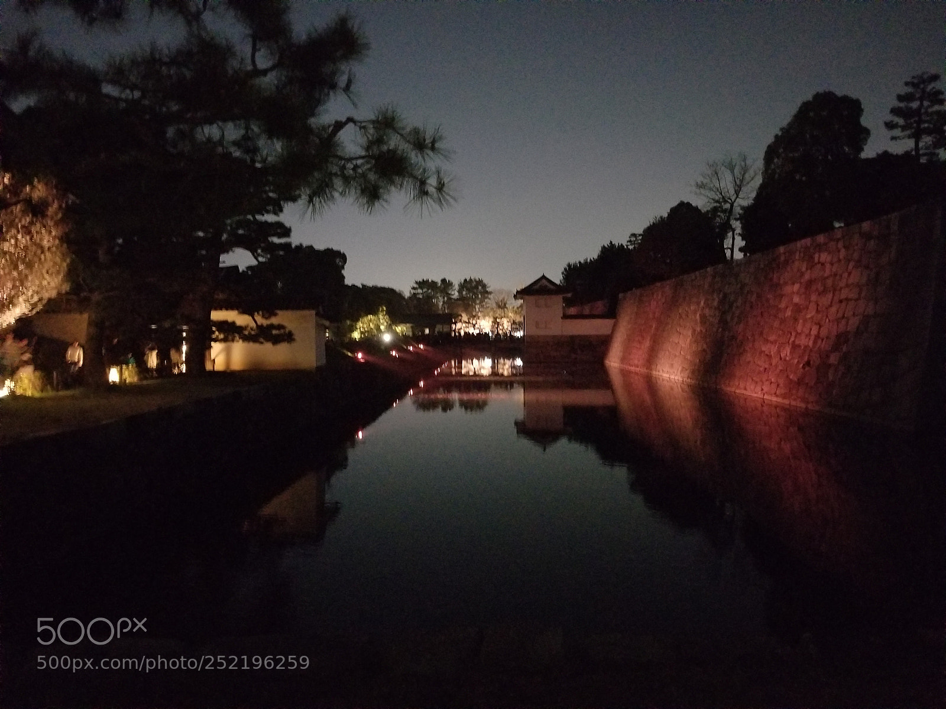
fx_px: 711
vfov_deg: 53.1
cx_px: 473
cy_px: 354
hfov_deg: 67.3
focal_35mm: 26
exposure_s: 1/4
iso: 1250
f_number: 1.7
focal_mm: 4.25
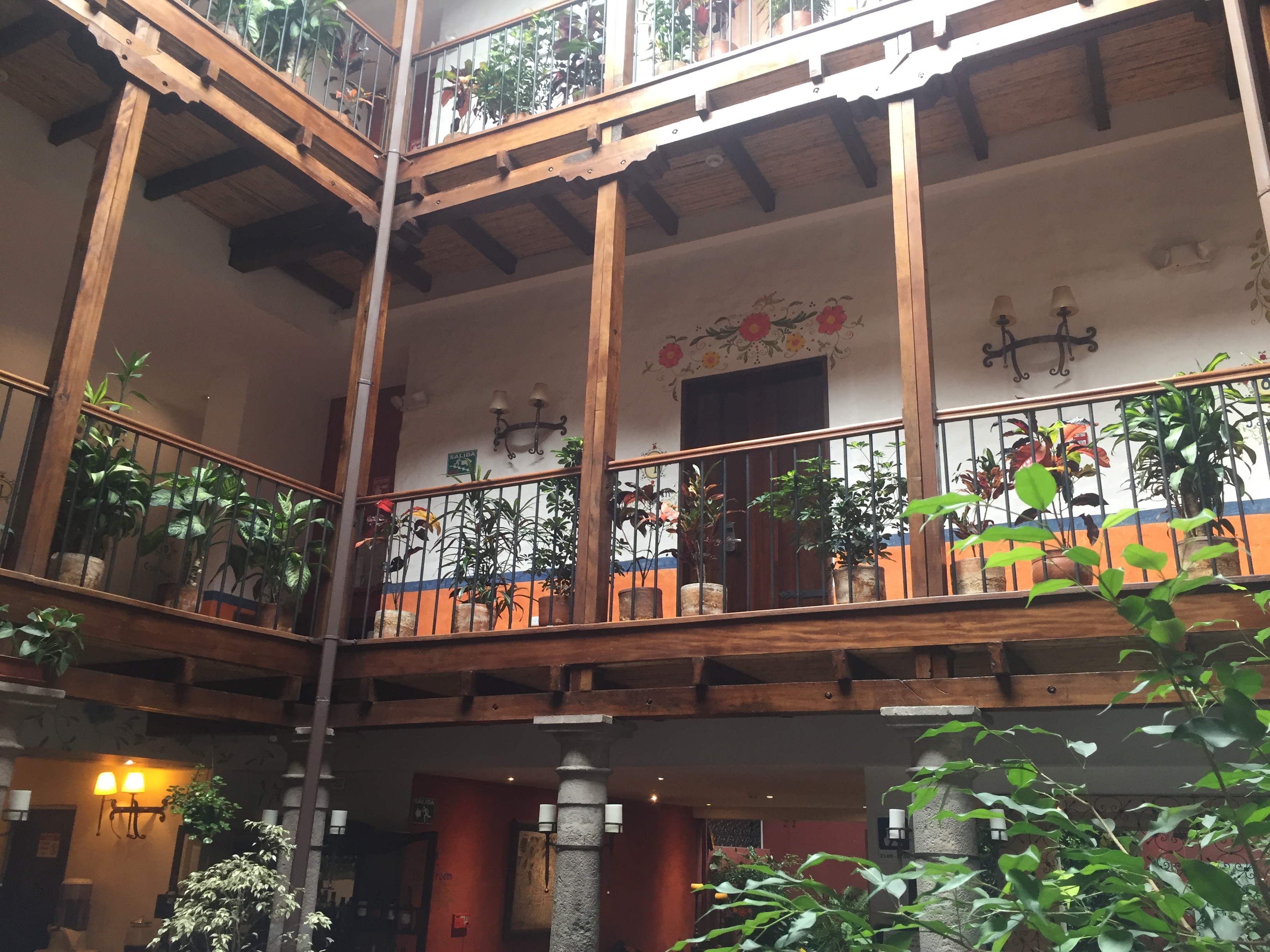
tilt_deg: +18.7
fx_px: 1064
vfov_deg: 48.2
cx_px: 635
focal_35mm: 29
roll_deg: -1.4
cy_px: 476
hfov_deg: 61.7
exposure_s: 1/30
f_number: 2.2
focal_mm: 4.15
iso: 80
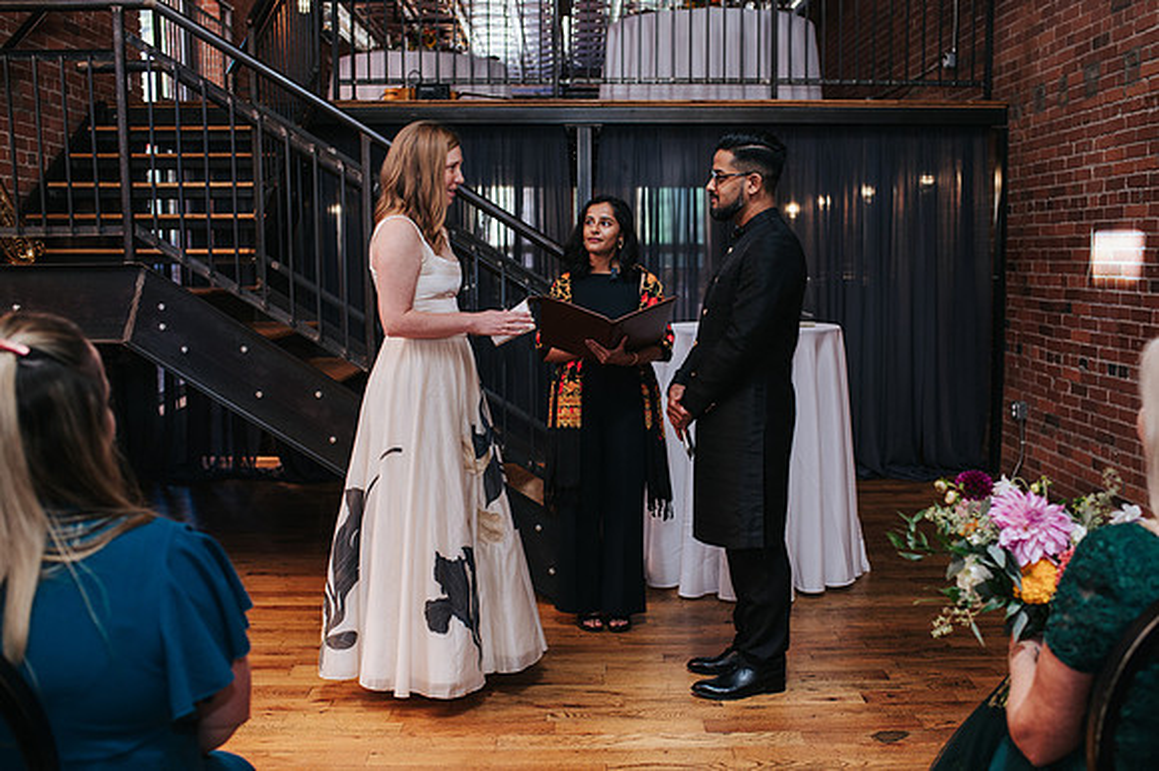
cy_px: 416
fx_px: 1215
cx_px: 606
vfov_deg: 35.2
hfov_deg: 51.0
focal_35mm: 38
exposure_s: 1/200
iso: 800
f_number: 3.2
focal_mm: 35
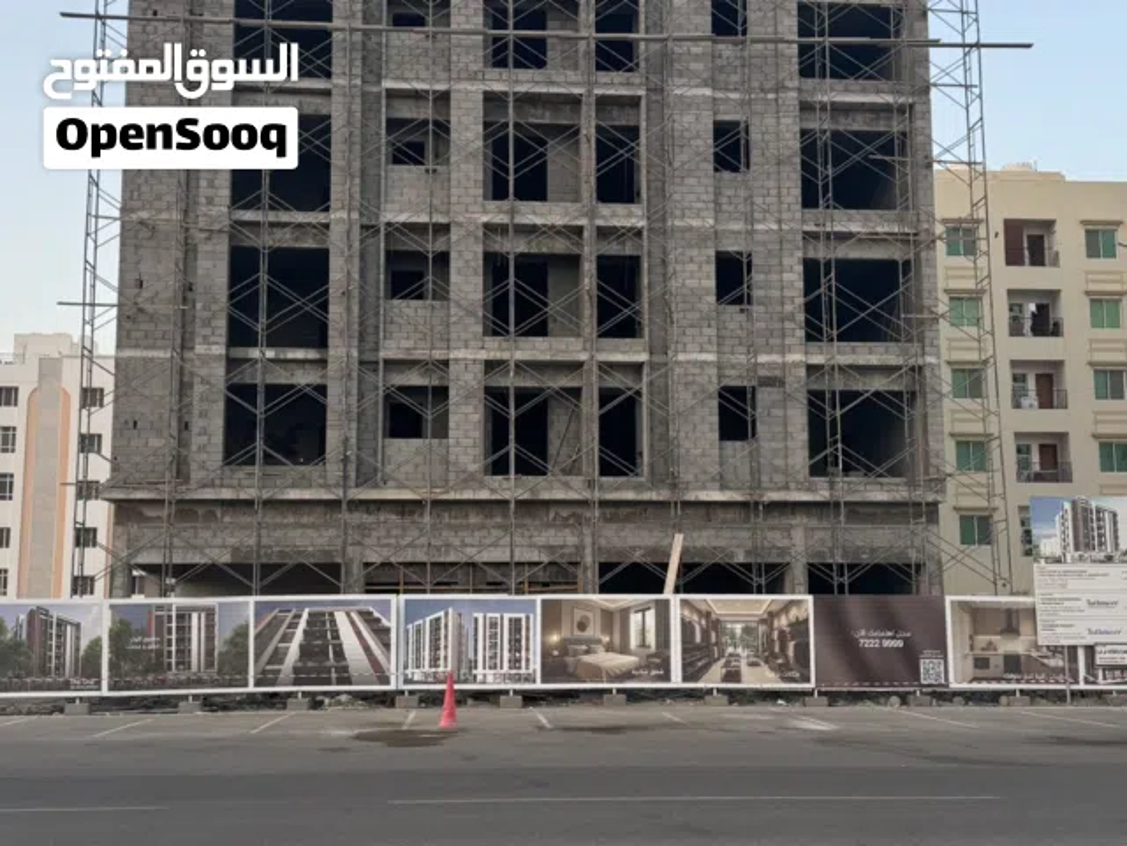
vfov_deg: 56.8
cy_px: 423
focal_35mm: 24
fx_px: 781
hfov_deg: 71.6
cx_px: 564
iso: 80
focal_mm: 6.76
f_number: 1.78
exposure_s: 1/390
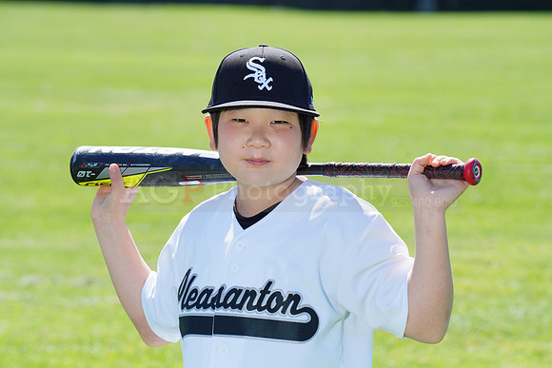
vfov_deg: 6.9
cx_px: 276
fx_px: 3067
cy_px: 184
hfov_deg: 10.3
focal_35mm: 200
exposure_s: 1/250
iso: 200
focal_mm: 200
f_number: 9
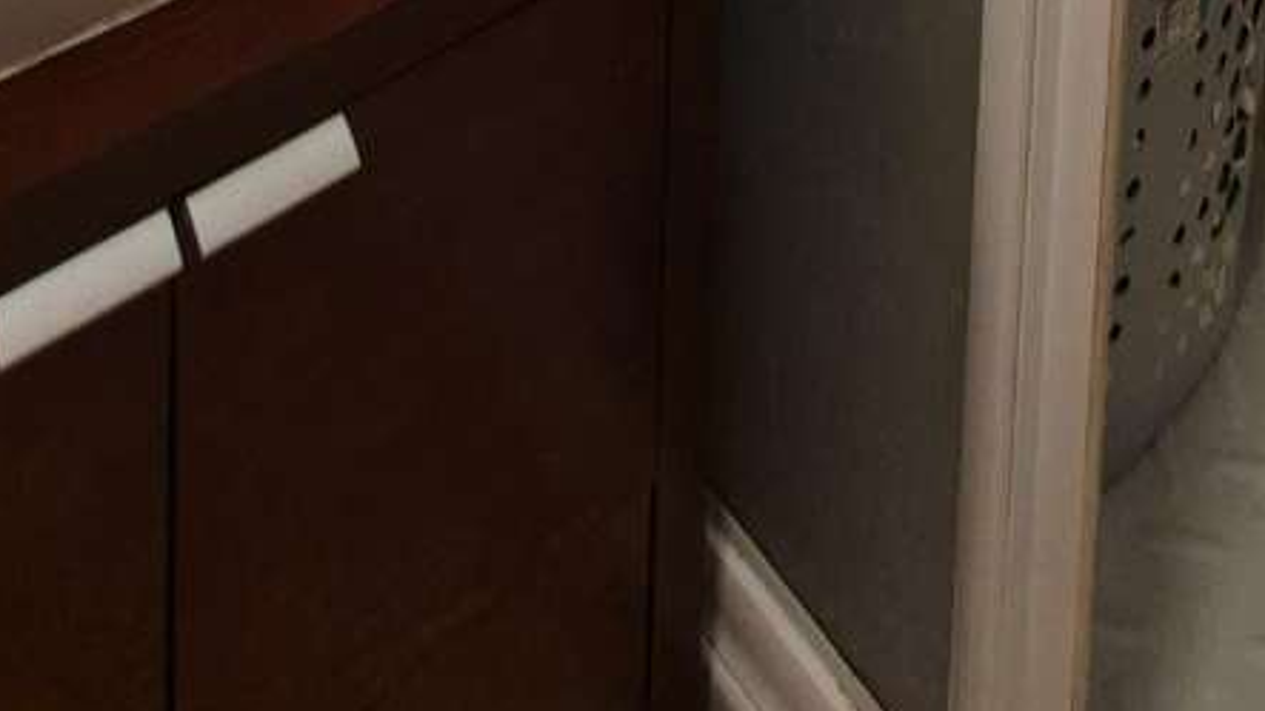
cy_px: -1156
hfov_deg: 42.9
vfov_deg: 13.5
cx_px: 613
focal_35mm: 48
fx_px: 1610
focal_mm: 1.74
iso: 80
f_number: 2.2
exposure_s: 1/40
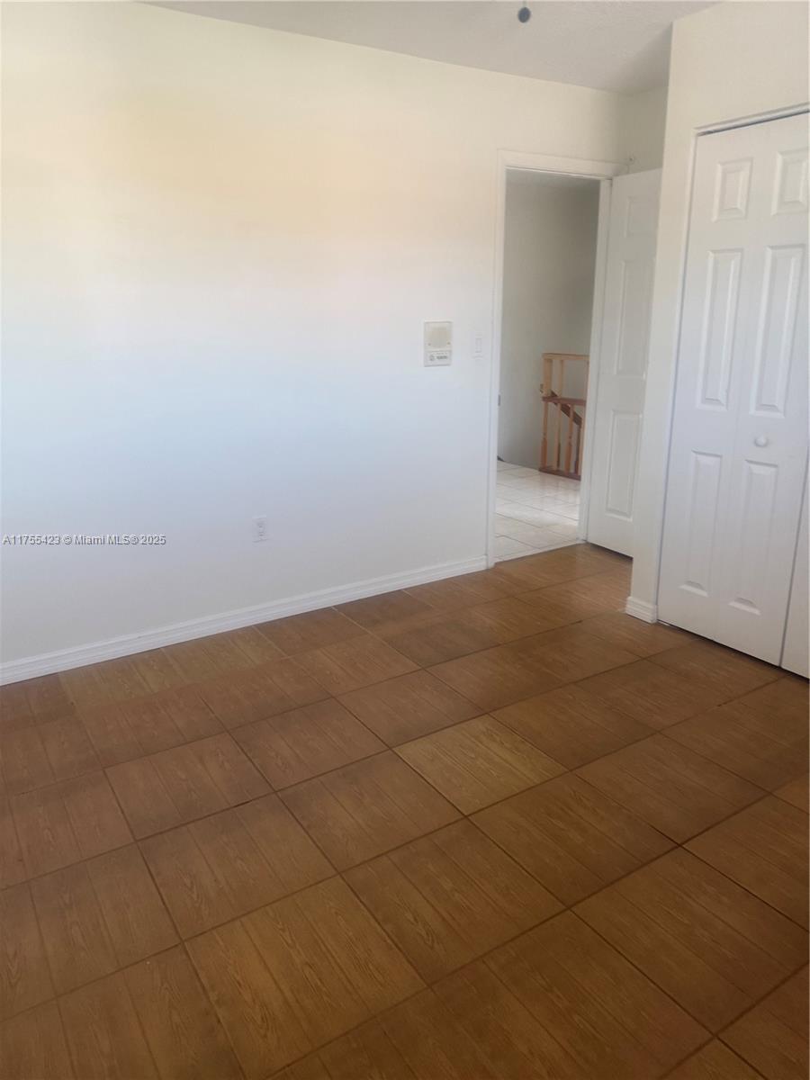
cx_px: 405
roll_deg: -1.5
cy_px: 540
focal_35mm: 24
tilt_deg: -11.0
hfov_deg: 56.8
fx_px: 749
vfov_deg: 71.6
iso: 200
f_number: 1.78
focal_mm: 6.76
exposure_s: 1/99
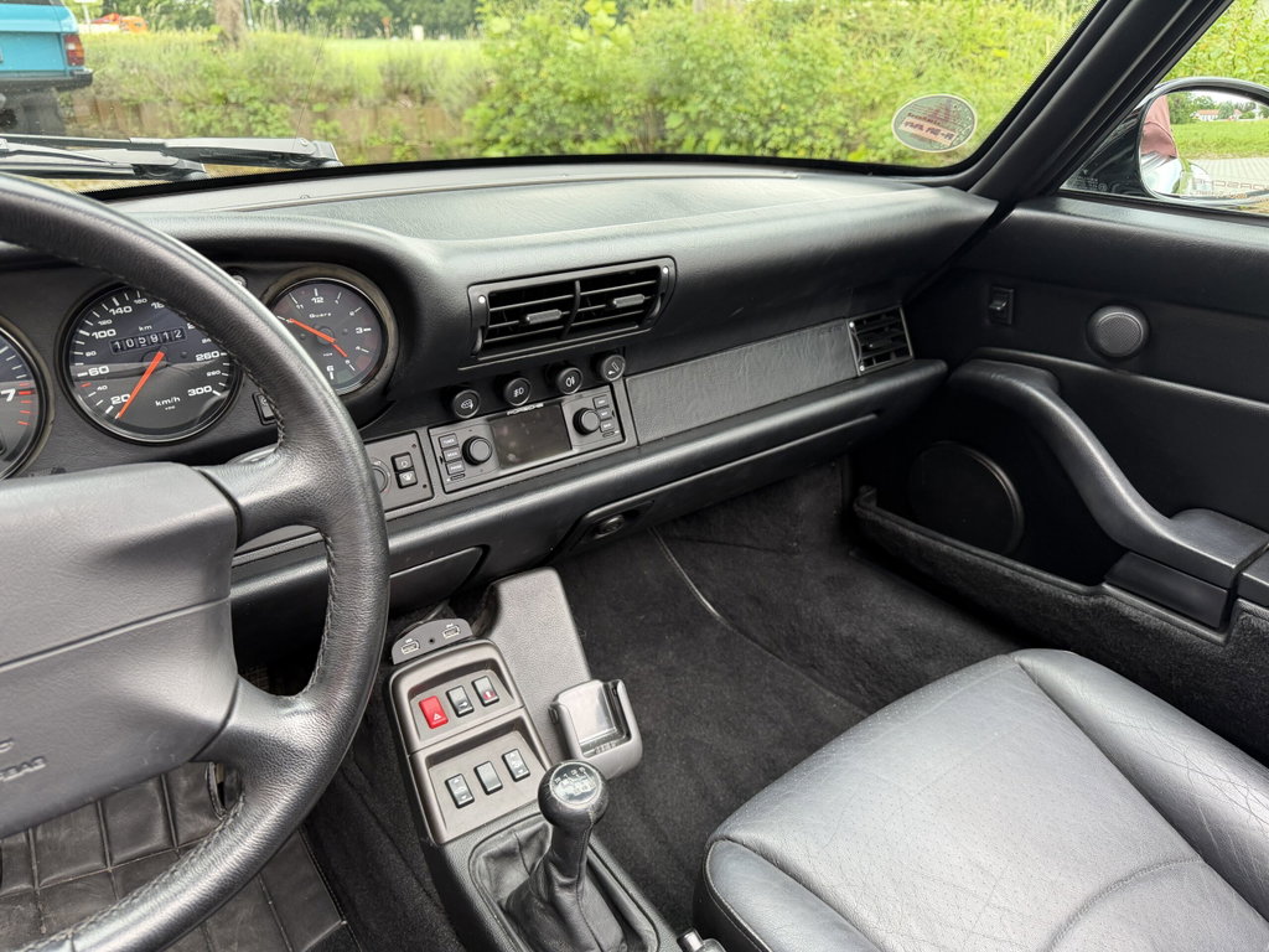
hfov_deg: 71.6
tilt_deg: -26.3
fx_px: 880
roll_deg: +0.6
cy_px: 476
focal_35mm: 24
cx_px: 634
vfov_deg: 56.8
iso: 125
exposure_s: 1/121
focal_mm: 6.76
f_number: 1.78
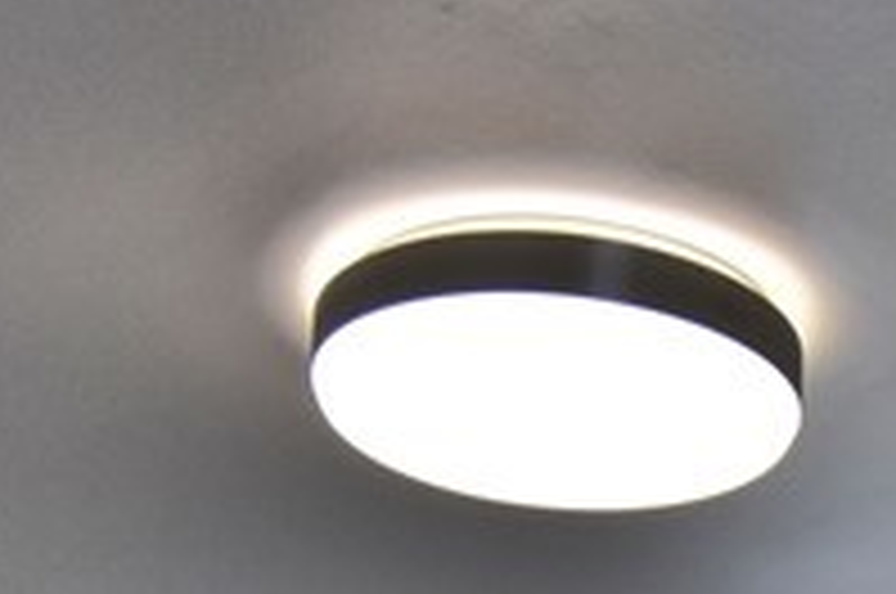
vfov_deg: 13.6
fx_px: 2038
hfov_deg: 24.3
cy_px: 1264
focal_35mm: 82
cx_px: 761
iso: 500
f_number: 4.5
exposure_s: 1/250
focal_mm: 10
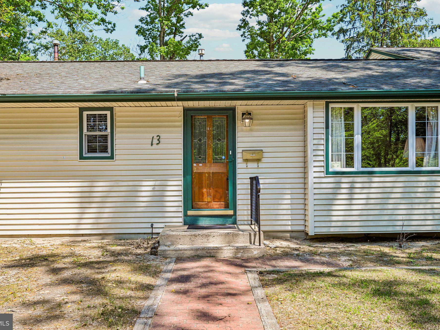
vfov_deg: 42.9
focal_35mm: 33
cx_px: 210
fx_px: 419
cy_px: 164
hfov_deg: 55.3
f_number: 8
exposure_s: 1/800
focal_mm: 30
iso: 800
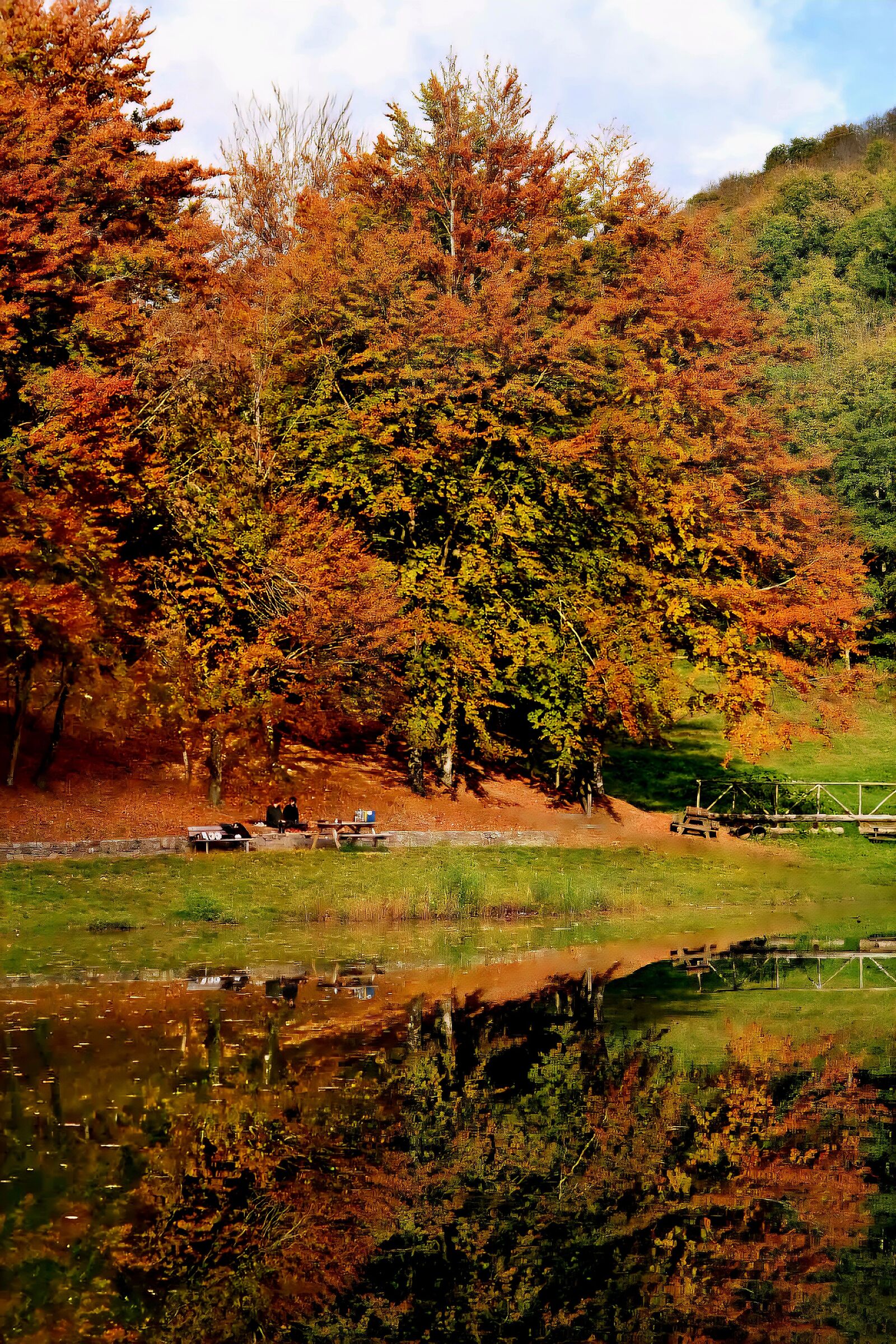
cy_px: 672
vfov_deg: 27.0
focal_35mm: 75
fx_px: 2800
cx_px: 448
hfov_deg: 18.2
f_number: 6.3
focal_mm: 50
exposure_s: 1/400
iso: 160
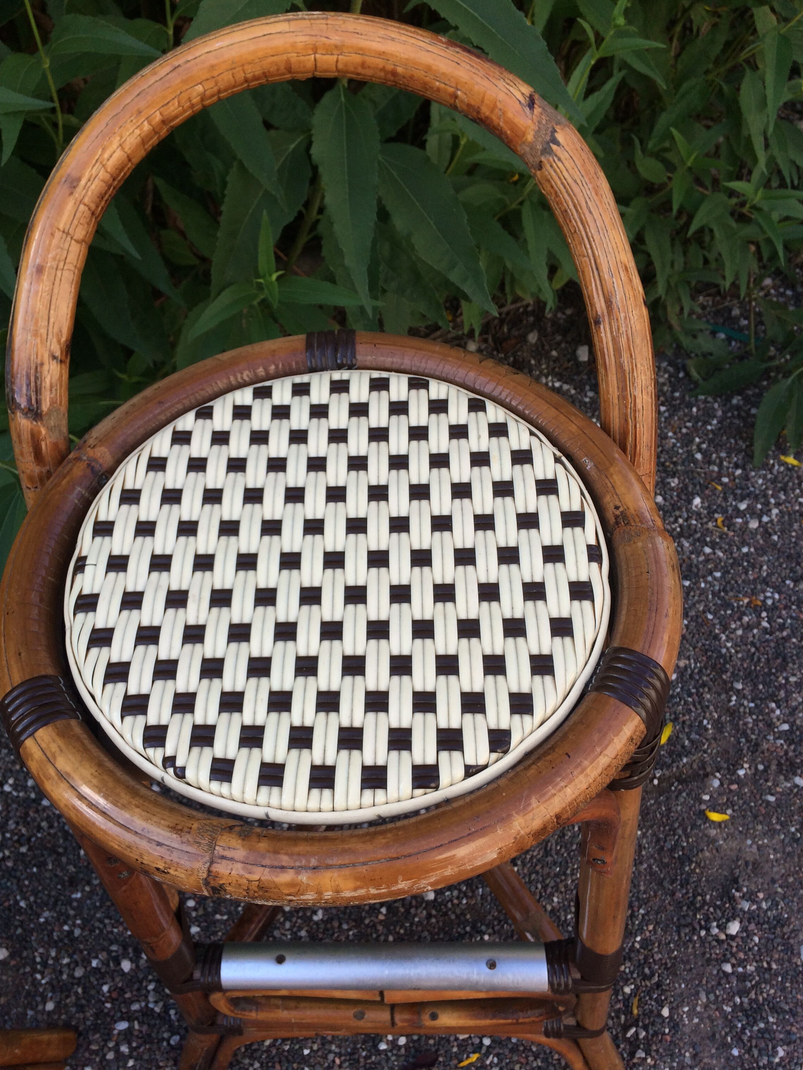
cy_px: 560
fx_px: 959
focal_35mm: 31
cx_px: 386
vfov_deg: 58.3
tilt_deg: -53.7
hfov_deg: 45.4
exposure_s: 1/466
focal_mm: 4.15
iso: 32
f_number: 2.2
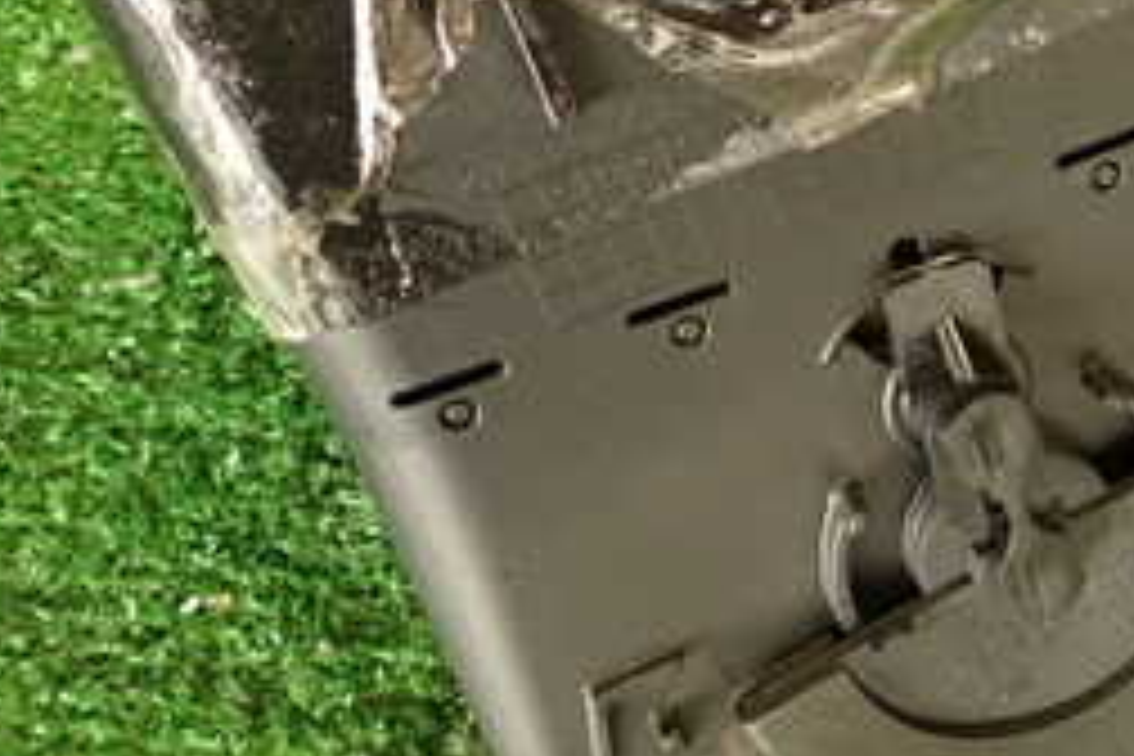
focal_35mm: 62
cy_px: 50
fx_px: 1953
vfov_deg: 21.3
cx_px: 1206
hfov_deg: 29.6
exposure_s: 1/30
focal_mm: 4.5
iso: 200
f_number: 2
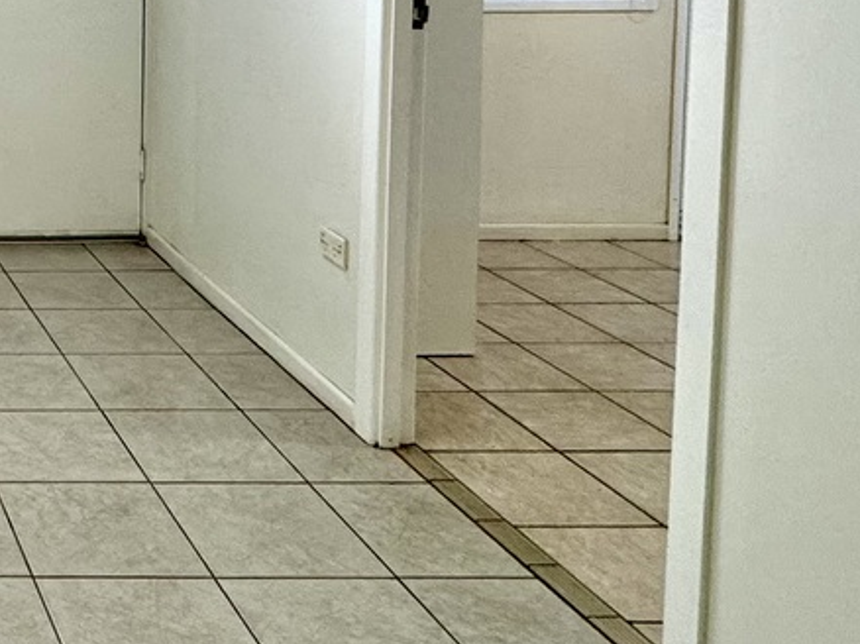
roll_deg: +1.0
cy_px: -54
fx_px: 1192
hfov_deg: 30.3
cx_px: -289
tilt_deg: -3.8
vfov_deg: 27.8
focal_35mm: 48
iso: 160
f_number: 2.2
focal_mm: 2.22
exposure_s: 1/100
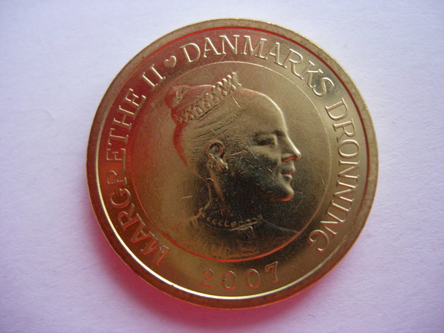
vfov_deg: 37.7
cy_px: 166
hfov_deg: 49.0
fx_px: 487
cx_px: 222
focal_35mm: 38
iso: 200
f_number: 2.8
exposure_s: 1/13.8
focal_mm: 7.8
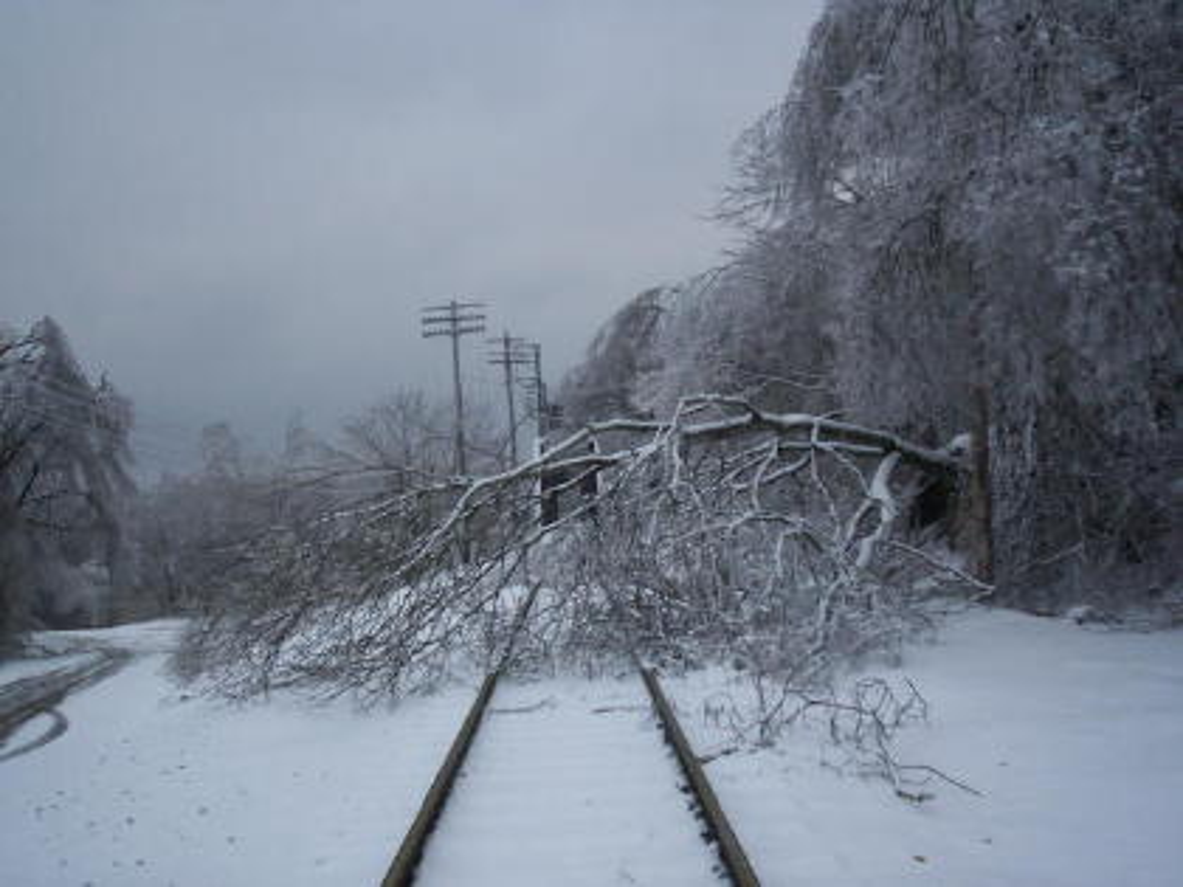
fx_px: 1230
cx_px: 592
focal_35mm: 36
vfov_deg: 39.7
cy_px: 444
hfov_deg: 51.4
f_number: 4.5
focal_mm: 5.9
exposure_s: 1/277
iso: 100
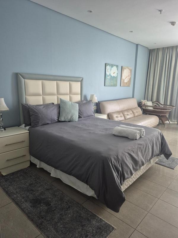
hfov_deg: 58.9
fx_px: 158
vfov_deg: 73.9
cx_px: 89
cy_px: 119
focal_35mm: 23
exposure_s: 1/100
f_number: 1.8
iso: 500
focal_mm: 5.4
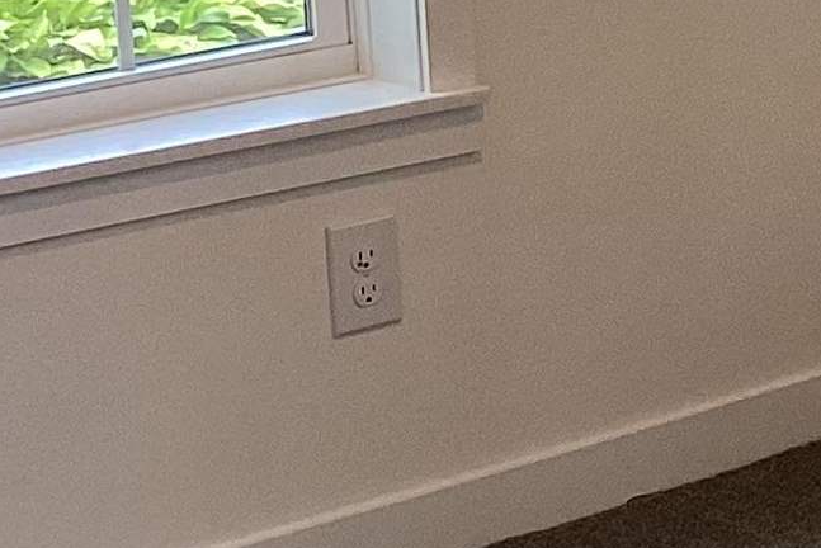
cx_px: 1540
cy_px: -208
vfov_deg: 8.8
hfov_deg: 12.2
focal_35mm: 153
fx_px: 3491
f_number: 2.4
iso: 50
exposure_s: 1/50
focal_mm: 3.3
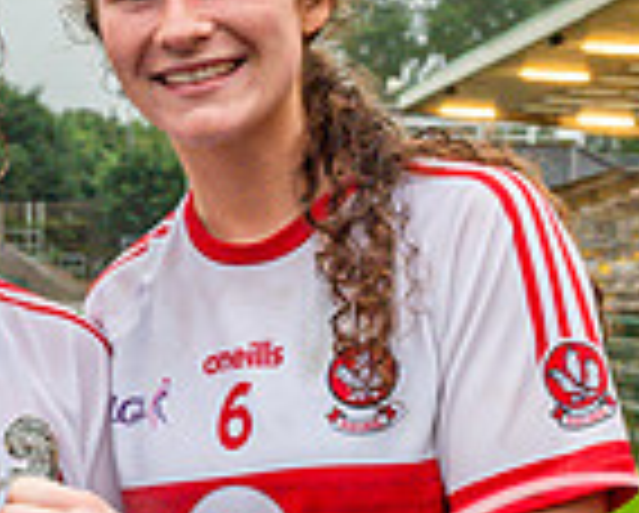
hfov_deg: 14.9
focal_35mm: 128
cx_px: 59
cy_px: 391
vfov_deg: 12.0
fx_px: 2424
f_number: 4
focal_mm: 28
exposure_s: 1/100
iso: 1600
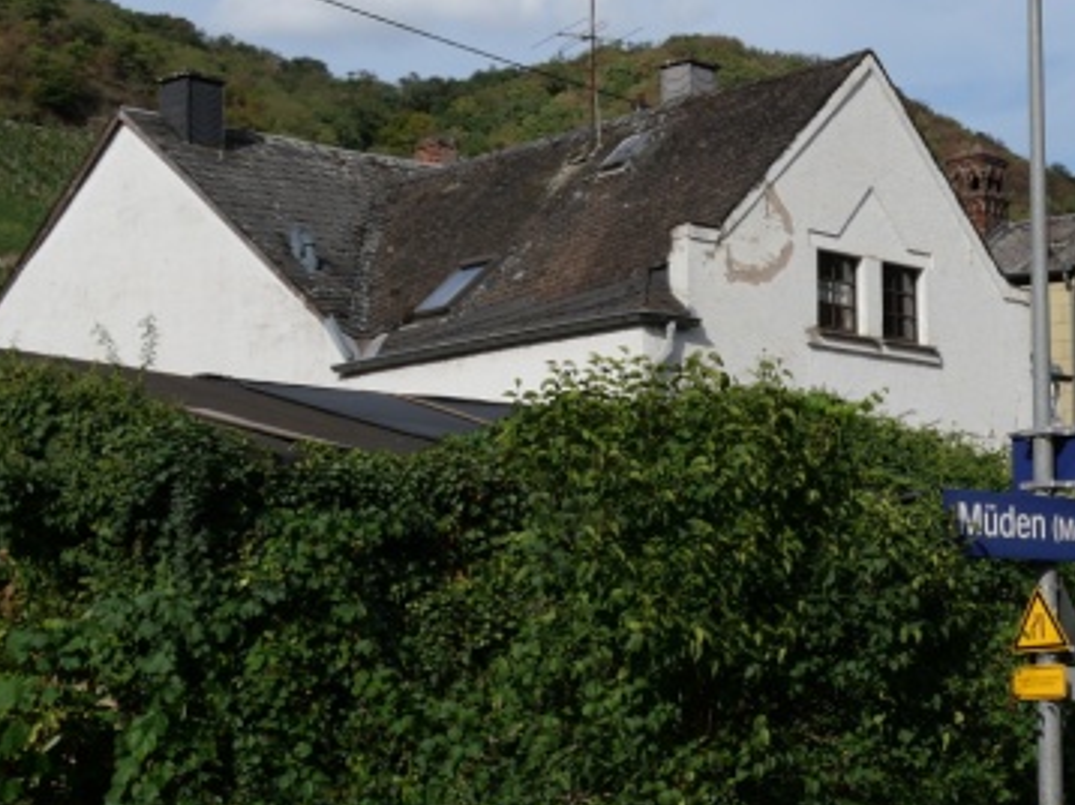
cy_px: 442
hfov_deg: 24.0
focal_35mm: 76
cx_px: 1177
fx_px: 2359
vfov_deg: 19.4
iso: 200
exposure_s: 1/500
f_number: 9
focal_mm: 17
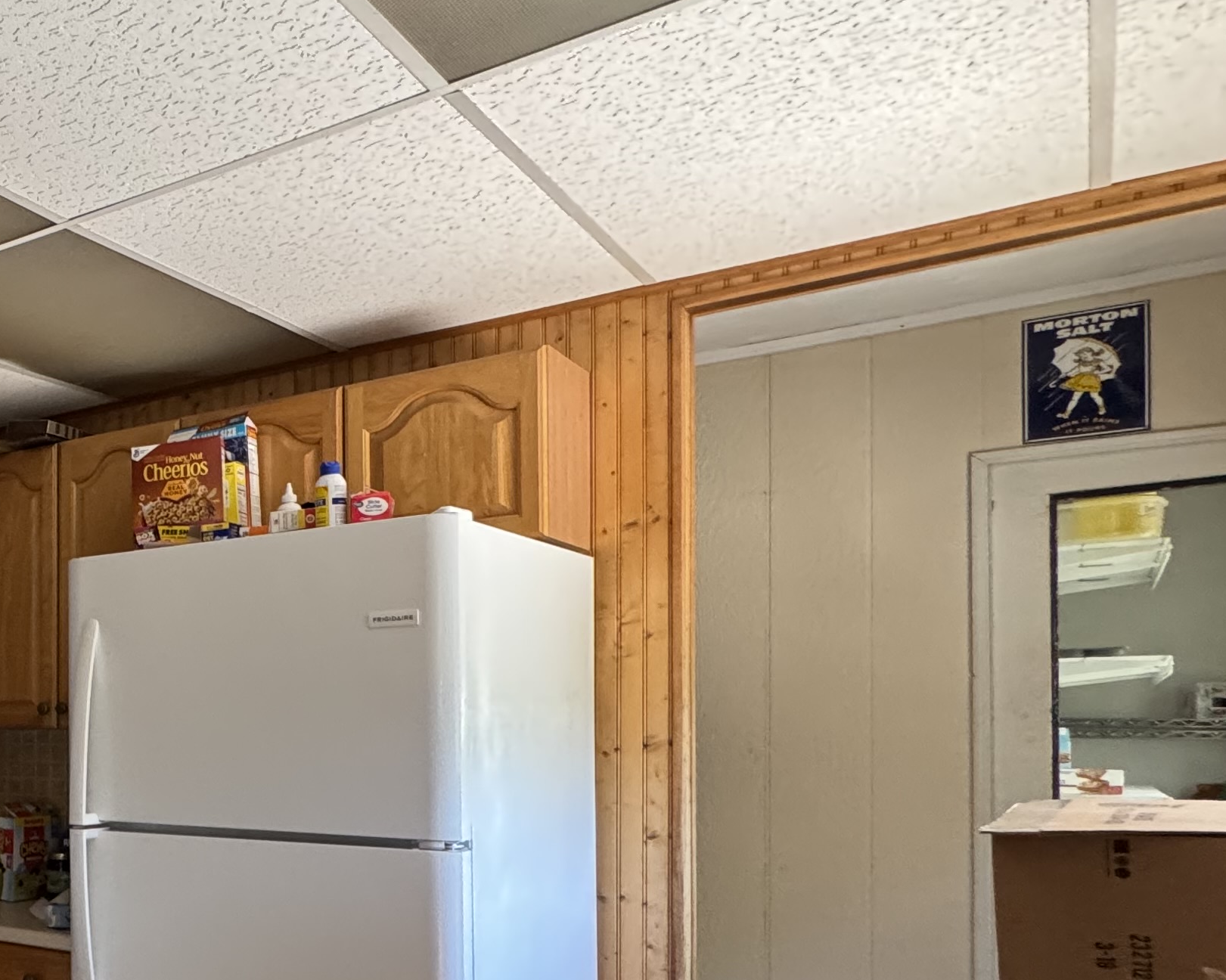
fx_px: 1233
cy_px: 712
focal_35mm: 34
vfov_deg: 42.3
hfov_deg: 38.0
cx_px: -278
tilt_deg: -0.3
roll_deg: -0.3
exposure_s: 1/99
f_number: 2.2
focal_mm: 2.22
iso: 320
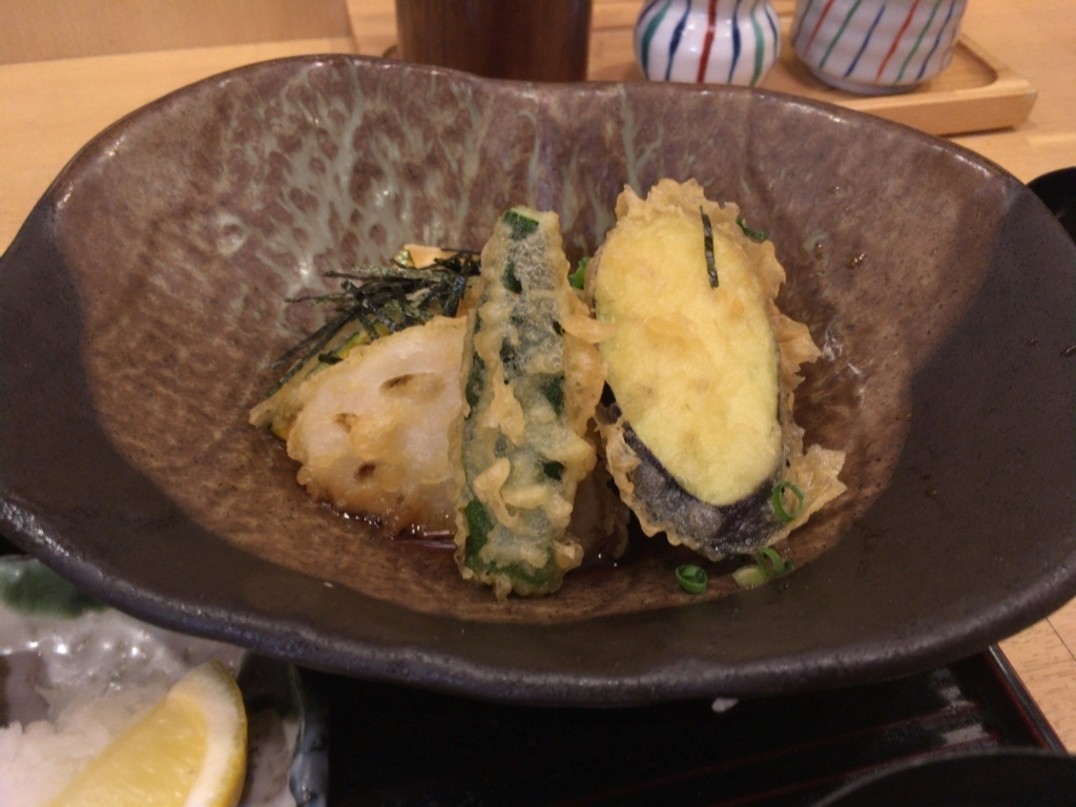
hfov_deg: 61.7
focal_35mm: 29
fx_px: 901
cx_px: 538
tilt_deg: -47.3
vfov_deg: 48.2
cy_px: 404
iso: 400
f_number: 2.2
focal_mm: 4.15
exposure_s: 1/30
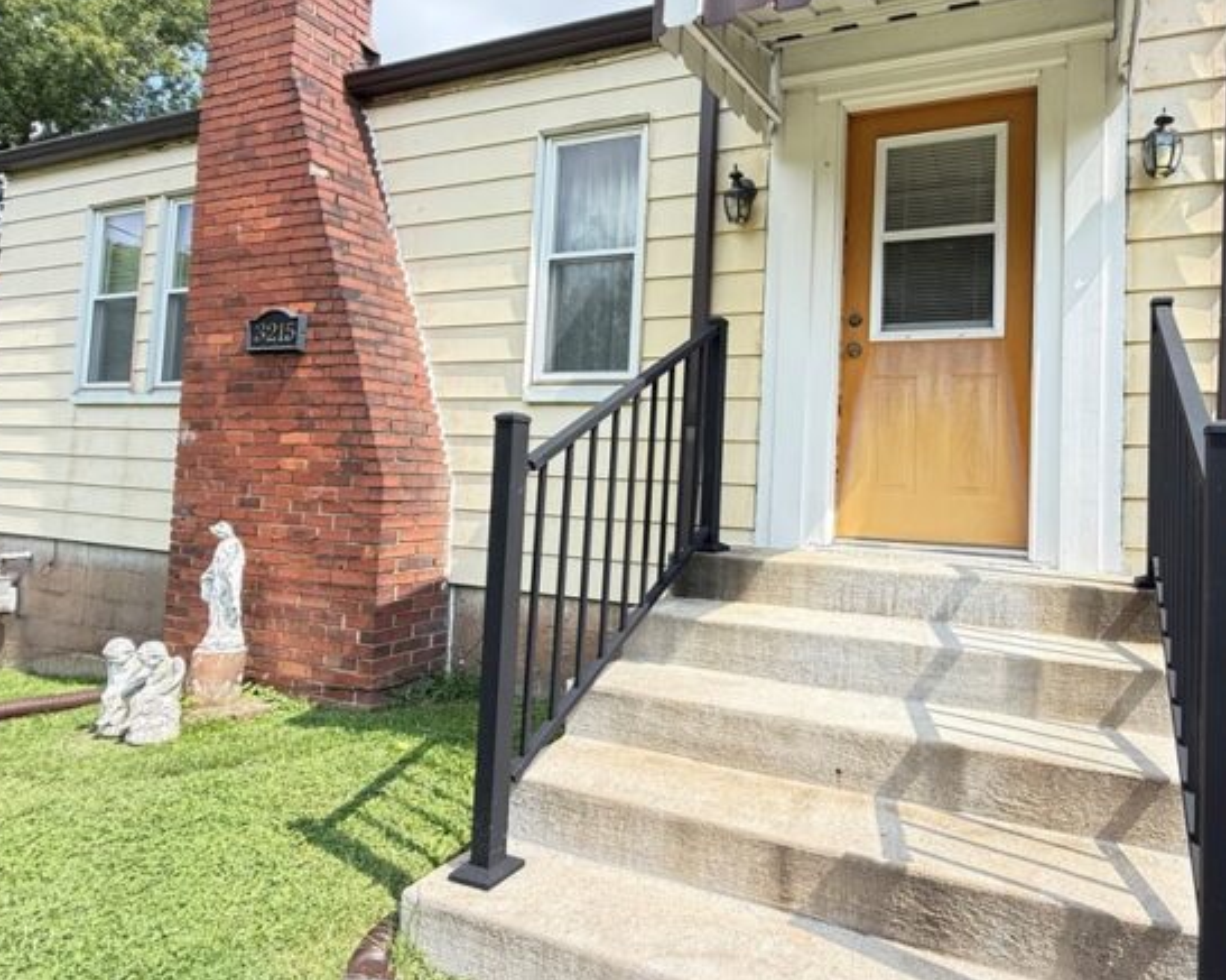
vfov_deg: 67.9
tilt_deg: +3.1
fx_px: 725
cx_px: 827
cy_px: 437
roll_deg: -2.3
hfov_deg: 77.6
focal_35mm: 20
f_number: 2.2
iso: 64
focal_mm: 2.22
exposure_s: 1/540
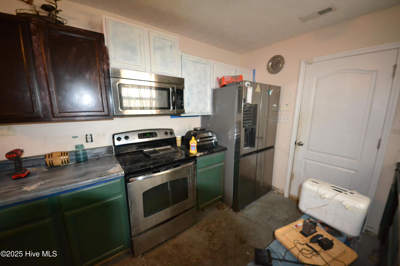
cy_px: 133
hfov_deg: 112.6
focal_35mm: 12
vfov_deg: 90.0
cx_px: 200
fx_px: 133
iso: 3200
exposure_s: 1/60
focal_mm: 8
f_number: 4.5
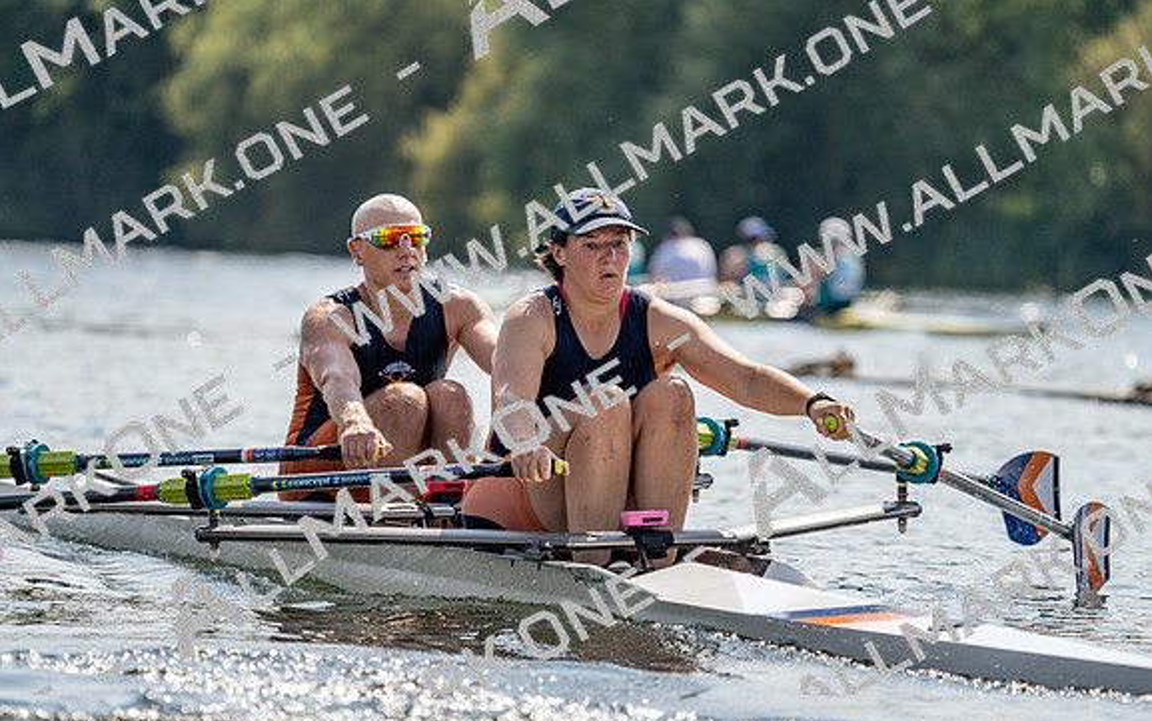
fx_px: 10489
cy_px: 353
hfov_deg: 6.3
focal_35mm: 334
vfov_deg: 3.9
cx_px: 577
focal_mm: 326
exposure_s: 1/1600
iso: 250
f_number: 6.3
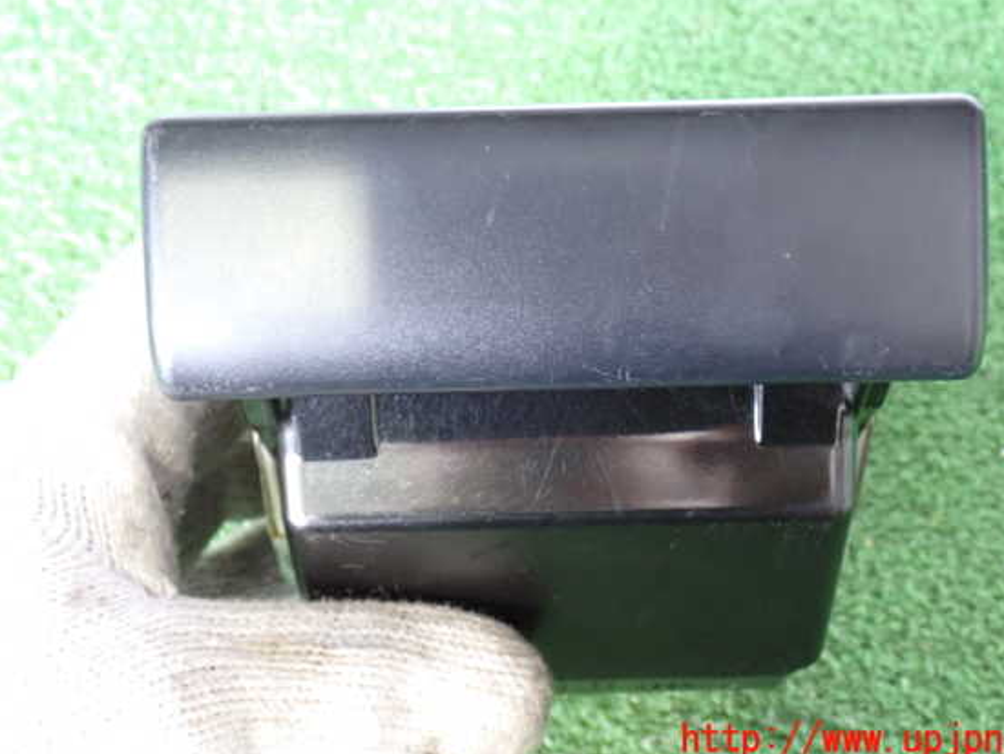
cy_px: 352
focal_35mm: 48
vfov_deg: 30.3
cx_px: 546
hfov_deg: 39.6
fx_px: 1393
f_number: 2.9
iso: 800
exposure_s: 1/25
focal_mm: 7.84
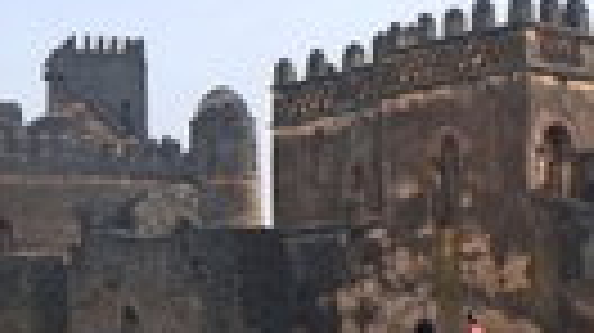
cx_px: -45
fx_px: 1196
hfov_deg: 26.0
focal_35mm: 76
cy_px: 223
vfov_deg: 15.8
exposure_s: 1/400
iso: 200
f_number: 6.4
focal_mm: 16
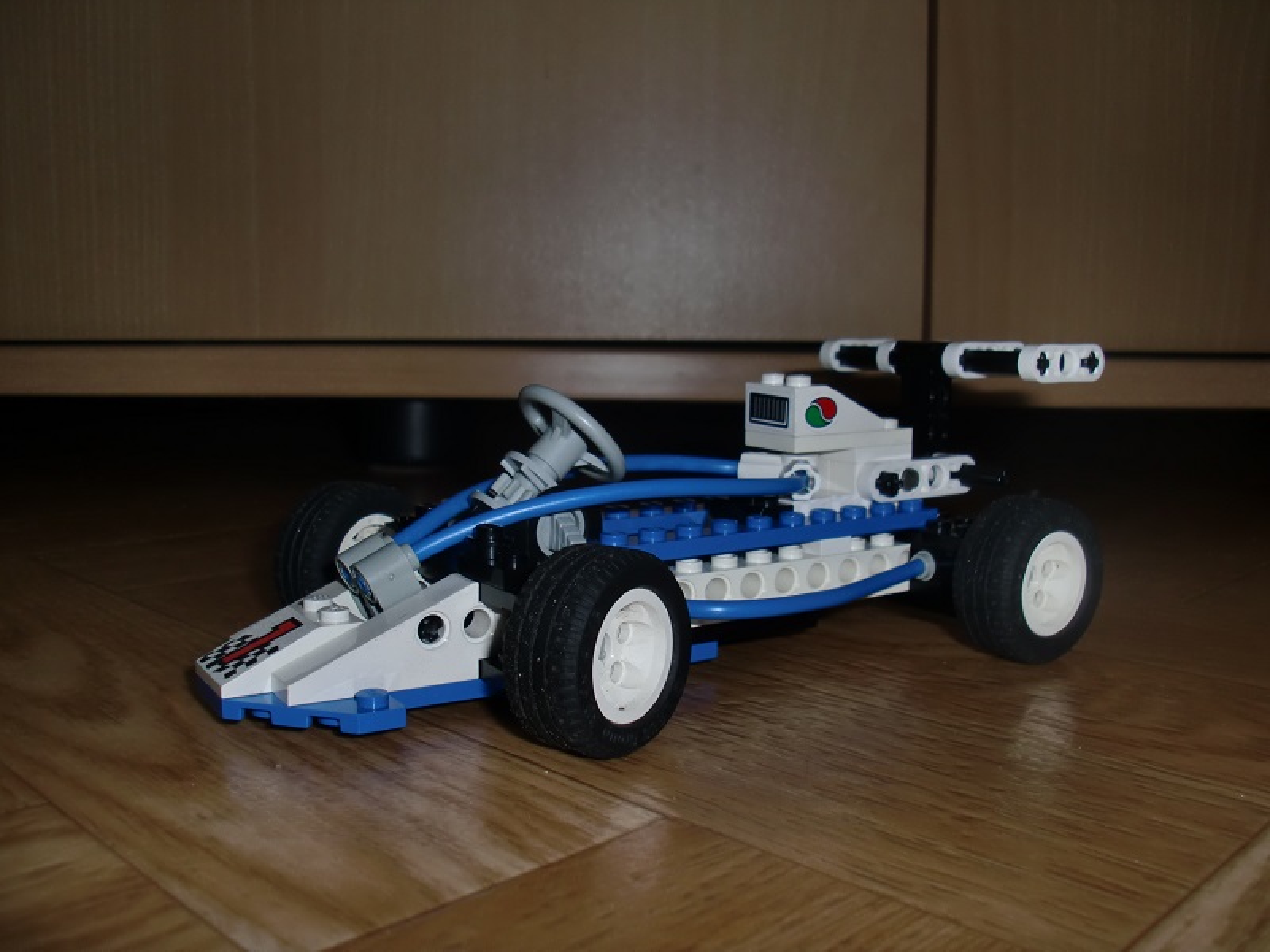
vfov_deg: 39.7
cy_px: 476
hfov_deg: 51.4
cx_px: 635
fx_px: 1321
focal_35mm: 36
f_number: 7.9
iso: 64
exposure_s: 1/30
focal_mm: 6.3
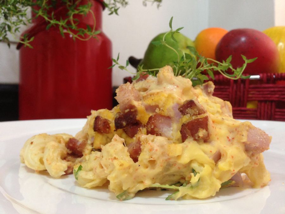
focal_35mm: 33
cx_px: 142
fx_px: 272
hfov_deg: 55.4
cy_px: 107
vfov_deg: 42.9
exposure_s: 1/20
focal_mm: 4.13
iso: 160
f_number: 2.4
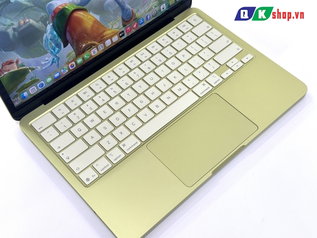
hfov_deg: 39.7
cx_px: 158
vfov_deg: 30.3
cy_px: 119
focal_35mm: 48
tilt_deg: -56.6
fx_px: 440
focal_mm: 6.76
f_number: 1.78
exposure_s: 1/100
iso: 50
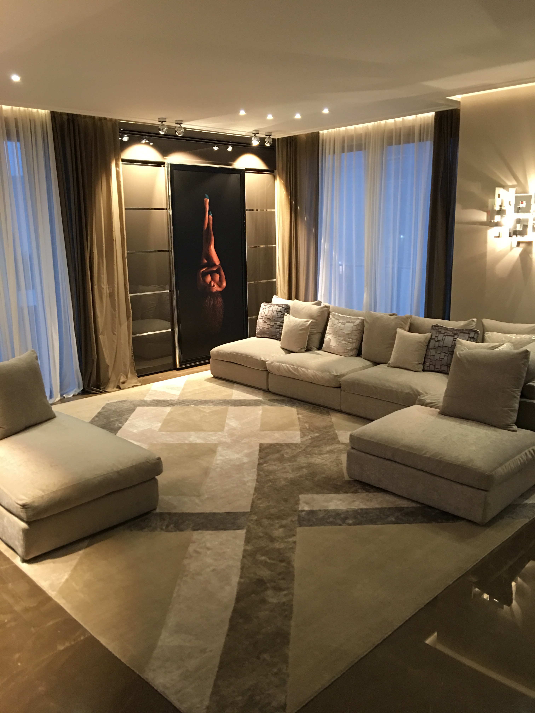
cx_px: 268
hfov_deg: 48.2
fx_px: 598
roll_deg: +0.6
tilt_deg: -12.2
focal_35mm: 29
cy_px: 356
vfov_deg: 61.7
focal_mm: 4.15
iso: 80
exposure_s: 1/10
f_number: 2.2
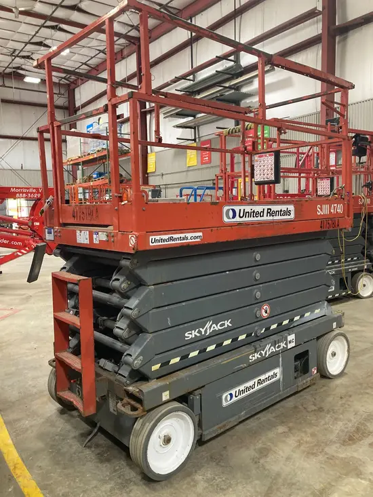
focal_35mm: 28
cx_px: 186
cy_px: 248
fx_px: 402
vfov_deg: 63.4
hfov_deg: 49.8
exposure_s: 1/60
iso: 200
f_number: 1.8
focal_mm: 3.99
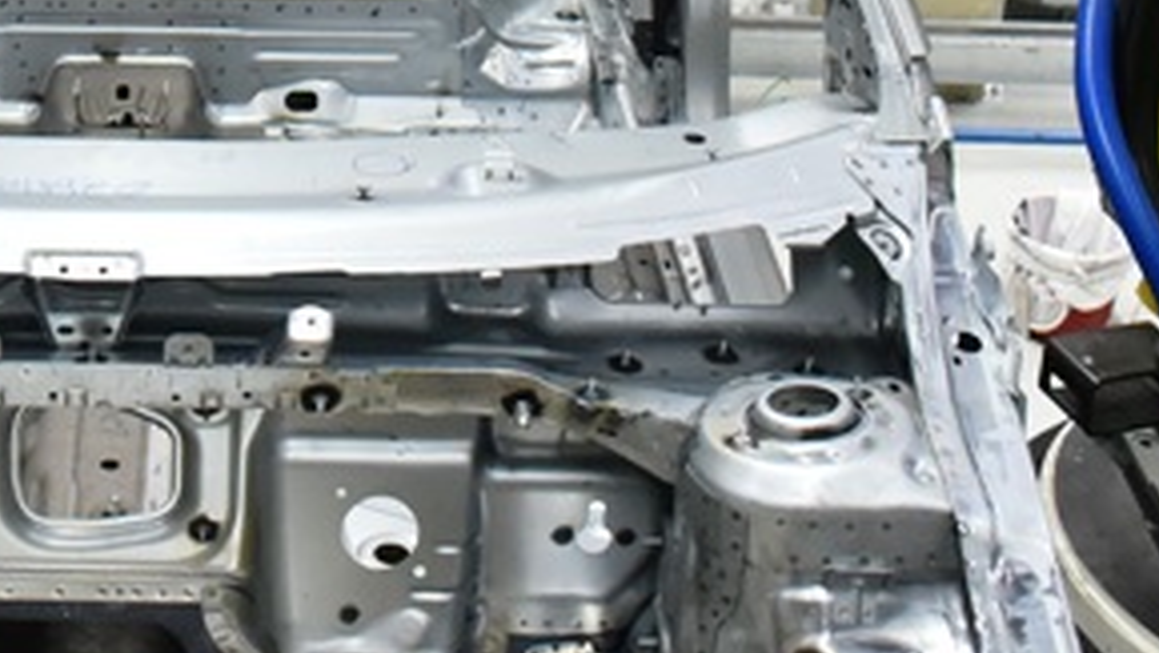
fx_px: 2737
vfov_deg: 13.0
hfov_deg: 23.3
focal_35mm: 89
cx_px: 132
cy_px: -280
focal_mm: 24
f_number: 5.6
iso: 2500
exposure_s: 1/200
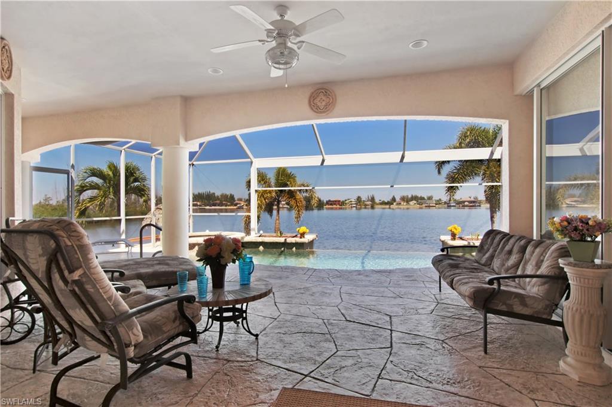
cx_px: 306
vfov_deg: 77.2
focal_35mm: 15
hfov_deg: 100.5
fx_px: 255
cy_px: 204
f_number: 11
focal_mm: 10
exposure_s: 1/25
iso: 100
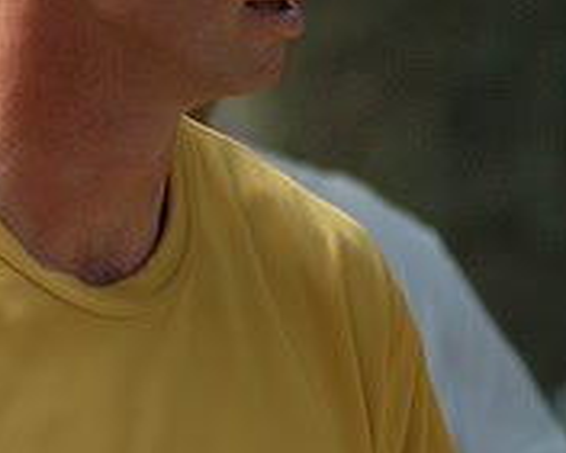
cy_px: 204
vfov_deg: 1.6
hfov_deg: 2.0
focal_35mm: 972
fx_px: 16291
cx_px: 441
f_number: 5
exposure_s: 1/800
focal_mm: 210
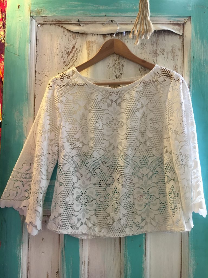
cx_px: 104
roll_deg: +0.6
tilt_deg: -9.6
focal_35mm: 29
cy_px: 139
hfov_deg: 48.2
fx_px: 232
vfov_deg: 61.7
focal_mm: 4.15
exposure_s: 1/33
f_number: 2.2
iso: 125
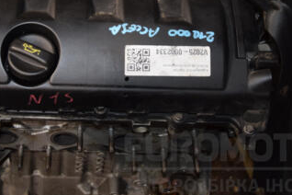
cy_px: 25
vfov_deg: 19.7
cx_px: 107
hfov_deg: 29.5
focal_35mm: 68
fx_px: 552
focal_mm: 24
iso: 800
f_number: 5
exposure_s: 1/60
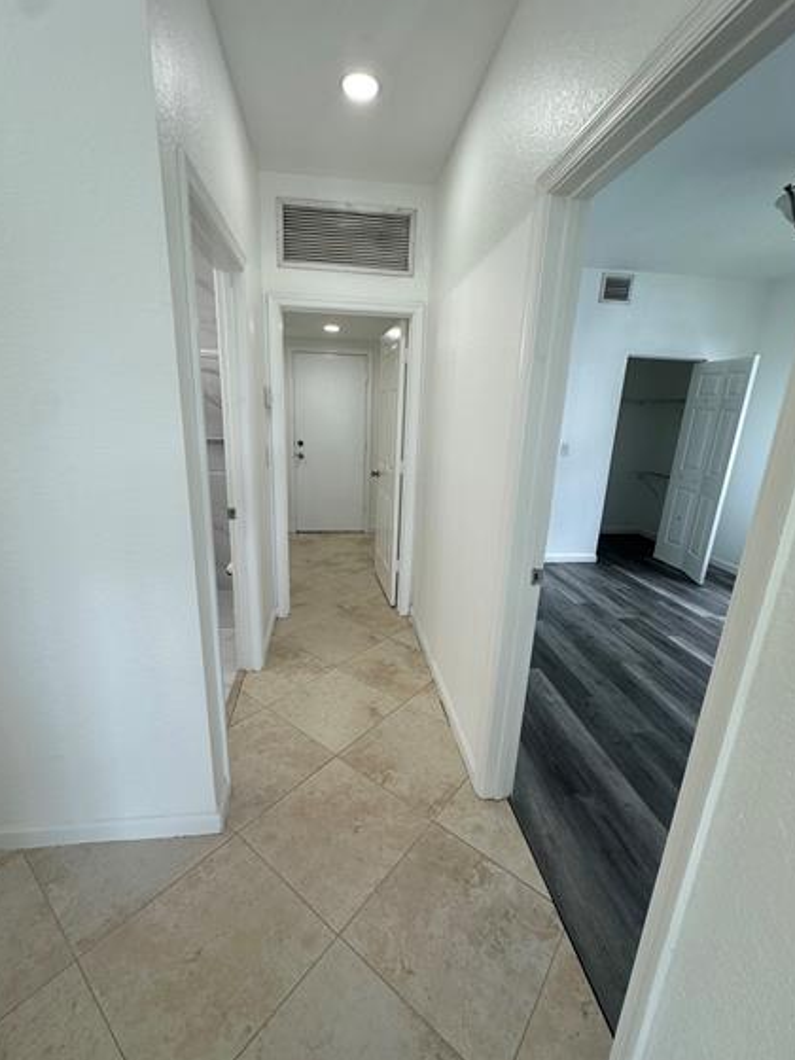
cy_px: 538
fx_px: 459
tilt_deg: -14.6
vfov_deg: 98.2
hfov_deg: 81.7
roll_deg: -2.2
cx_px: 384
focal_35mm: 15
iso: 64
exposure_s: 1/120
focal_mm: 2.22
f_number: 2.2
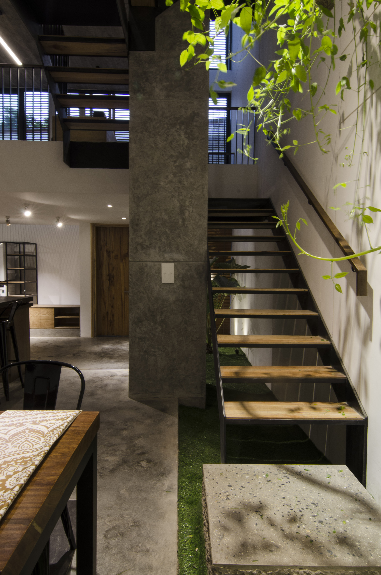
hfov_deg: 55.9
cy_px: 288
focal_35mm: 22
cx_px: 190
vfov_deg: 77.4
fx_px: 359
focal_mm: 15
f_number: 20
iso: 100
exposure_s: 2
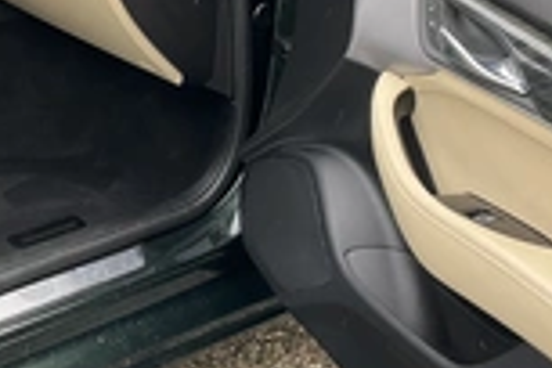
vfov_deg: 17.2
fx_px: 1211
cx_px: 180
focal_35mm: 79
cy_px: 126
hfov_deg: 25.5
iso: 40
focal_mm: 3
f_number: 1.8
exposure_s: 1/122
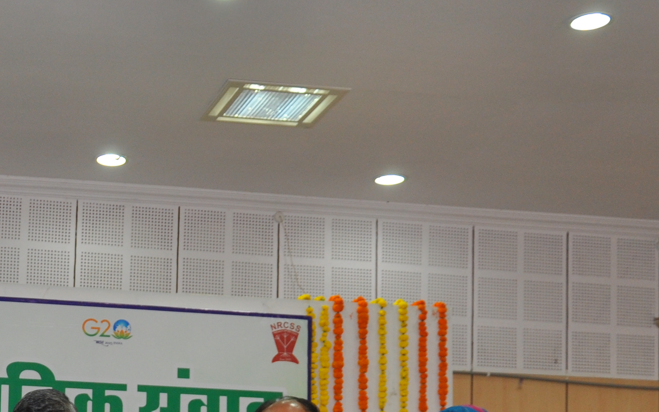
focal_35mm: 88
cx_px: 8
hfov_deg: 22.7
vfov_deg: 14.2
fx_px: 1580
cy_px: 545
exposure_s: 1/60
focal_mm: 22
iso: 400
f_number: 3.8
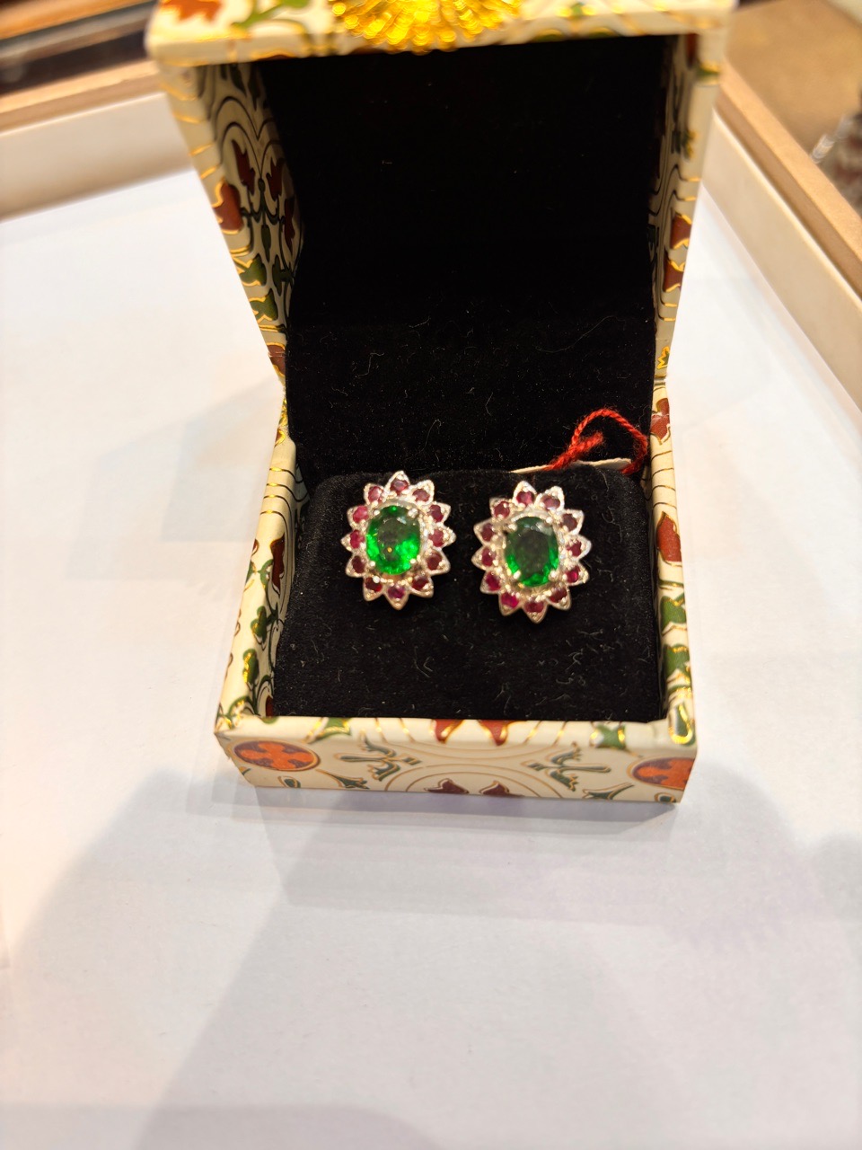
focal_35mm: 26
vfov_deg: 67.3
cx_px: 431
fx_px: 863
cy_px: 575
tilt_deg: -58.4
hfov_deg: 53.1
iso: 40
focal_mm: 5.96
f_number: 1.6
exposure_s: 1/100
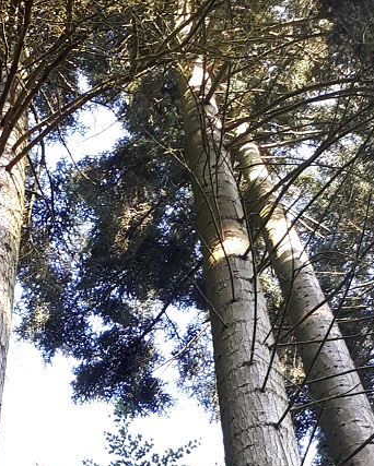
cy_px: 489
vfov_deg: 24.3
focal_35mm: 74
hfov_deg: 20.7
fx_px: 1023
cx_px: 165
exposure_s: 1/100
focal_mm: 3.6
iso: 64
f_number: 1.9
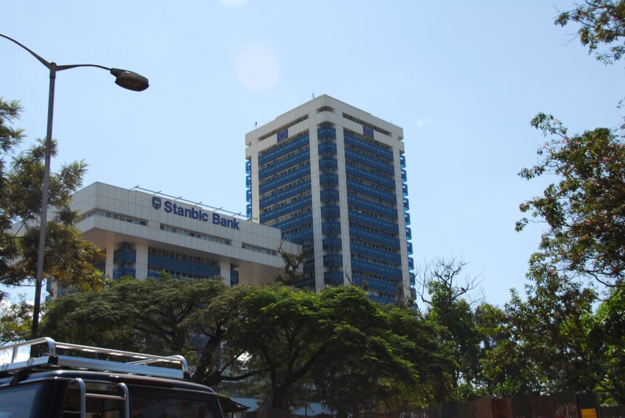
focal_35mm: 48
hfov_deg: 41.1
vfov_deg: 28.1
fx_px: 834
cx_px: 312
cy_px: 209
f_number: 5.6
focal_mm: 32
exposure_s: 1/400
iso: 100
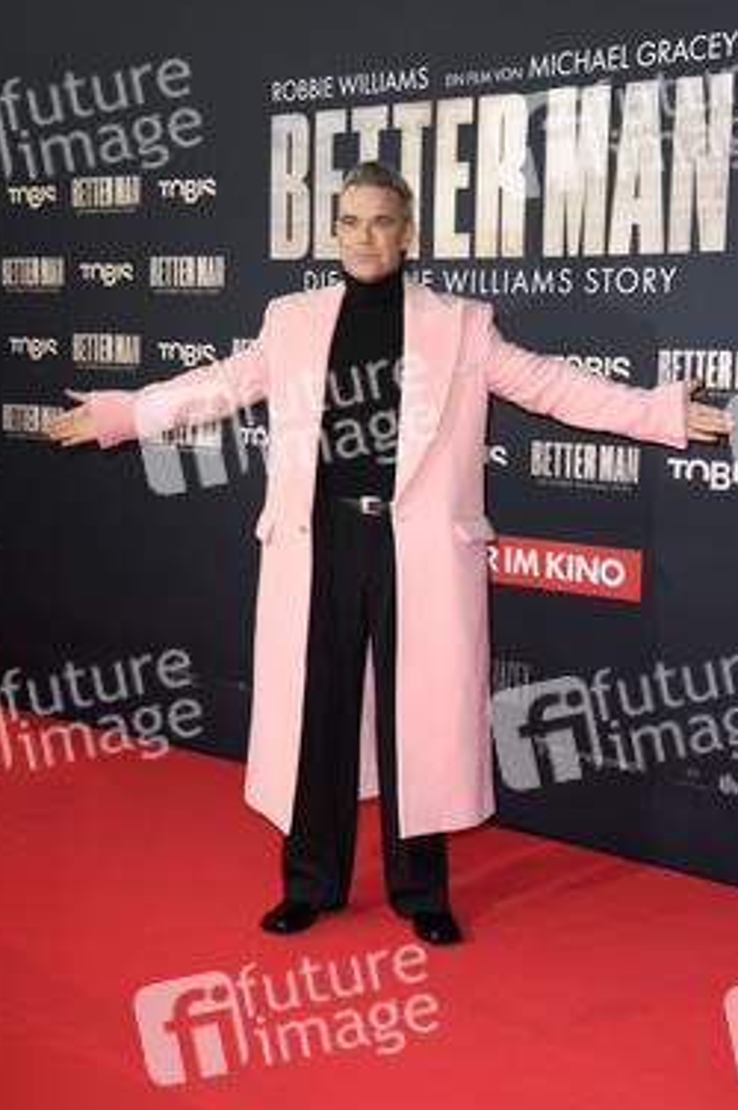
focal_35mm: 51
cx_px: 372
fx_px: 1571
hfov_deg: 26.4
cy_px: 573
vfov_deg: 38.9
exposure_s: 1/250
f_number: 5.6
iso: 1000
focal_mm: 48
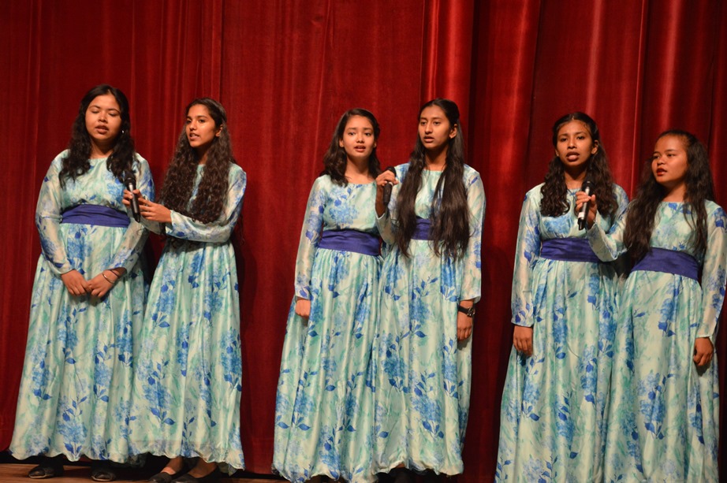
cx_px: 364
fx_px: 1876
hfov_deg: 21.9
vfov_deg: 14.7
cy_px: 242
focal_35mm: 93
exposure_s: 1/125
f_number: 5.3
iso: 800
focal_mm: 62
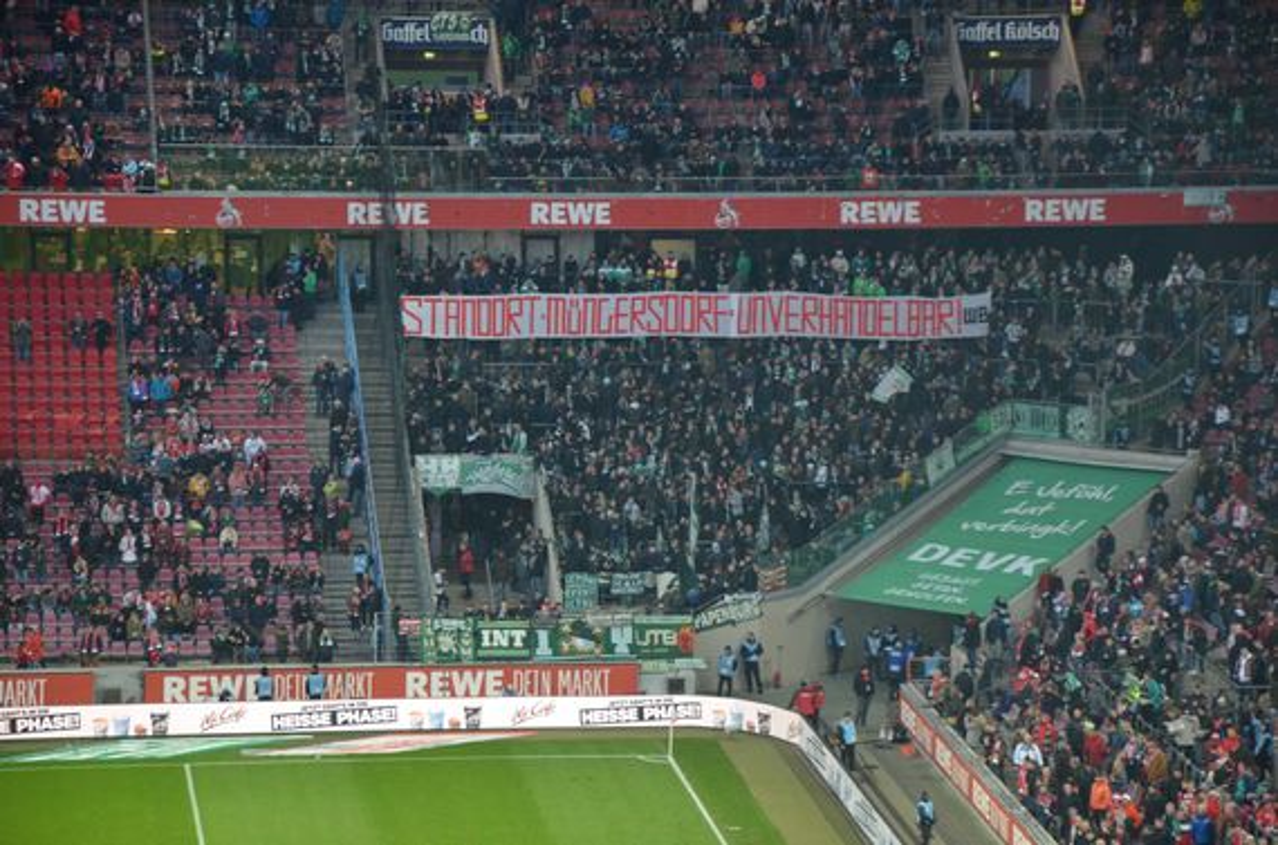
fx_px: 5577
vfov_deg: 8.7
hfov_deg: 13.1
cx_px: 639
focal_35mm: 158
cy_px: 422
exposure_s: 1/125
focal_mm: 105
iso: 1250
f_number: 5.6
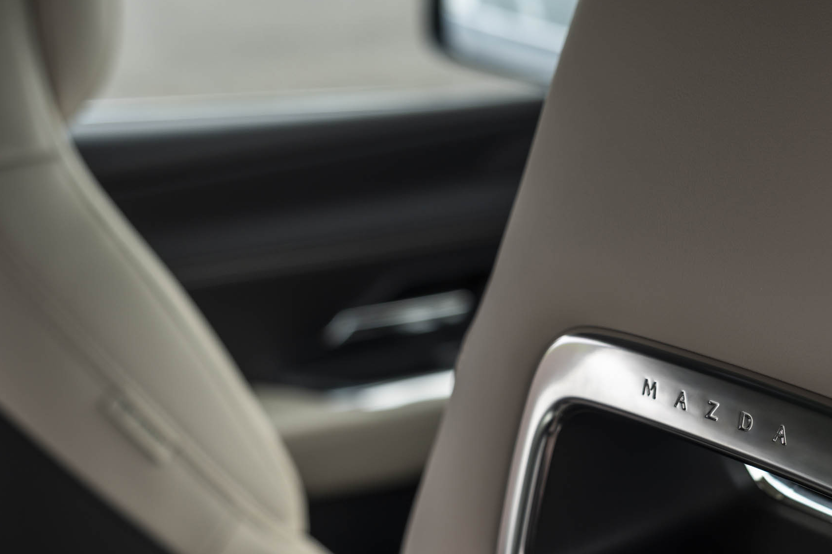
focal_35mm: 84
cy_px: 453
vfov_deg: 16.1
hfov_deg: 24.1
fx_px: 1941
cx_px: 561
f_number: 5
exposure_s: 1/50
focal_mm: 44
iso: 50
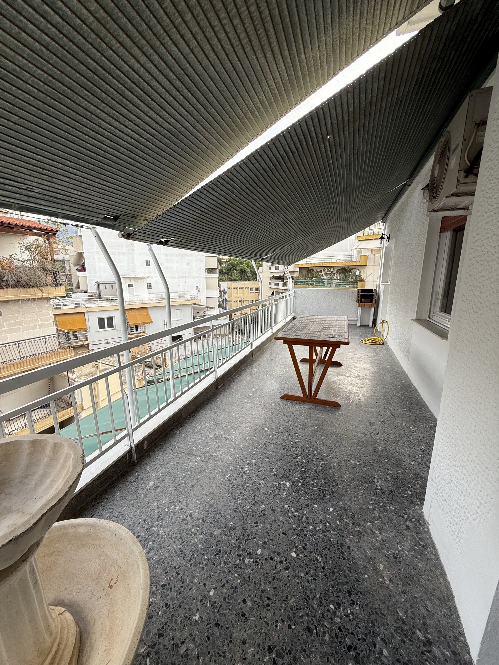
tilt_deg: -10.6
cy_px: 332
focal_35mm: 14
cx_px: 250
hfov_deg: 85.7
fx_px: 269
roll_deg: -0.9
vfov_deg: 102.1
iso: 50
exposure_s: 1/376
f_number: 2.2
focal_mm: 2.22
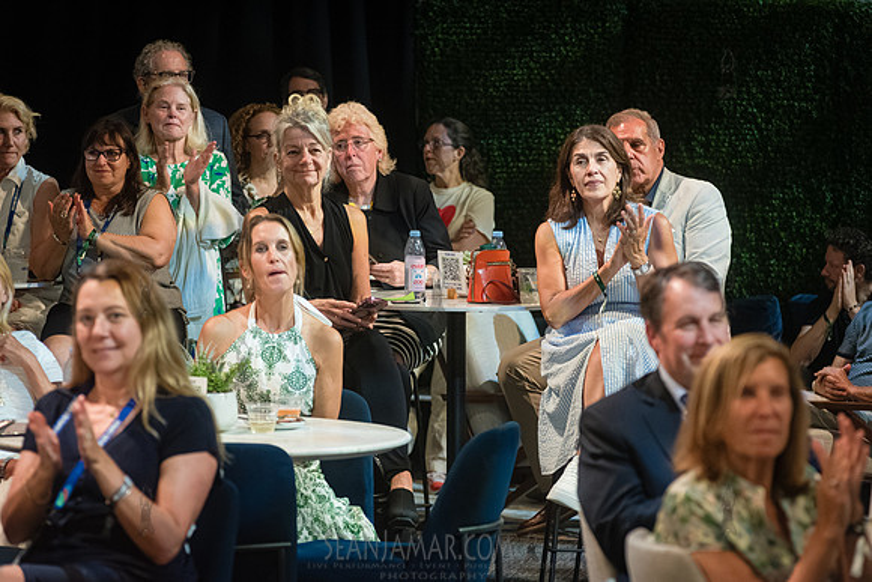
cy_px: 291
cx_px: 436
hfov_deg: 14.2
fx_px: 3513
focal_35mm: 145
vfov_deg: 9.5
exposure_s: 1/250
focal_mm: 145
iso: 6400
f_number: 4.5
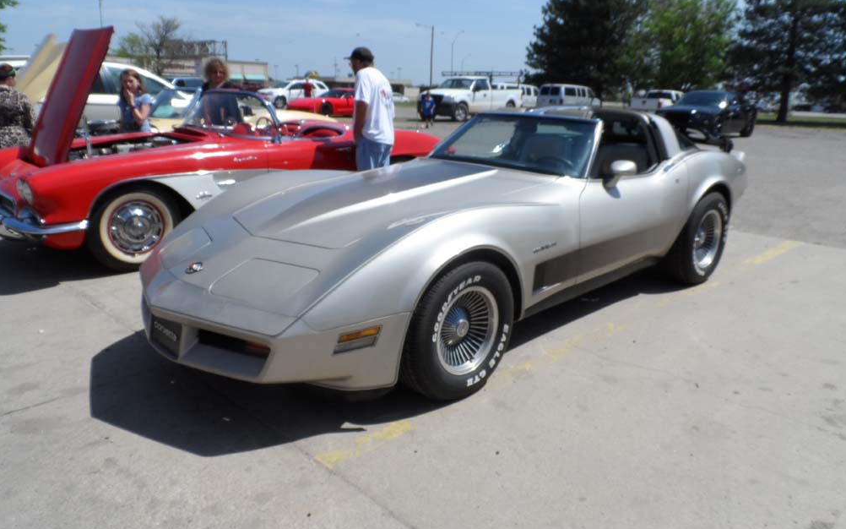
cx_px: 417
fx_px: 599
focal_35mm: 26
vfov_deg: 47.6
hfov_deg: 70.4
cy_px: 268
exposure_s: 1/750
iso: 80
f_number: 4.5
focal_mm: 4
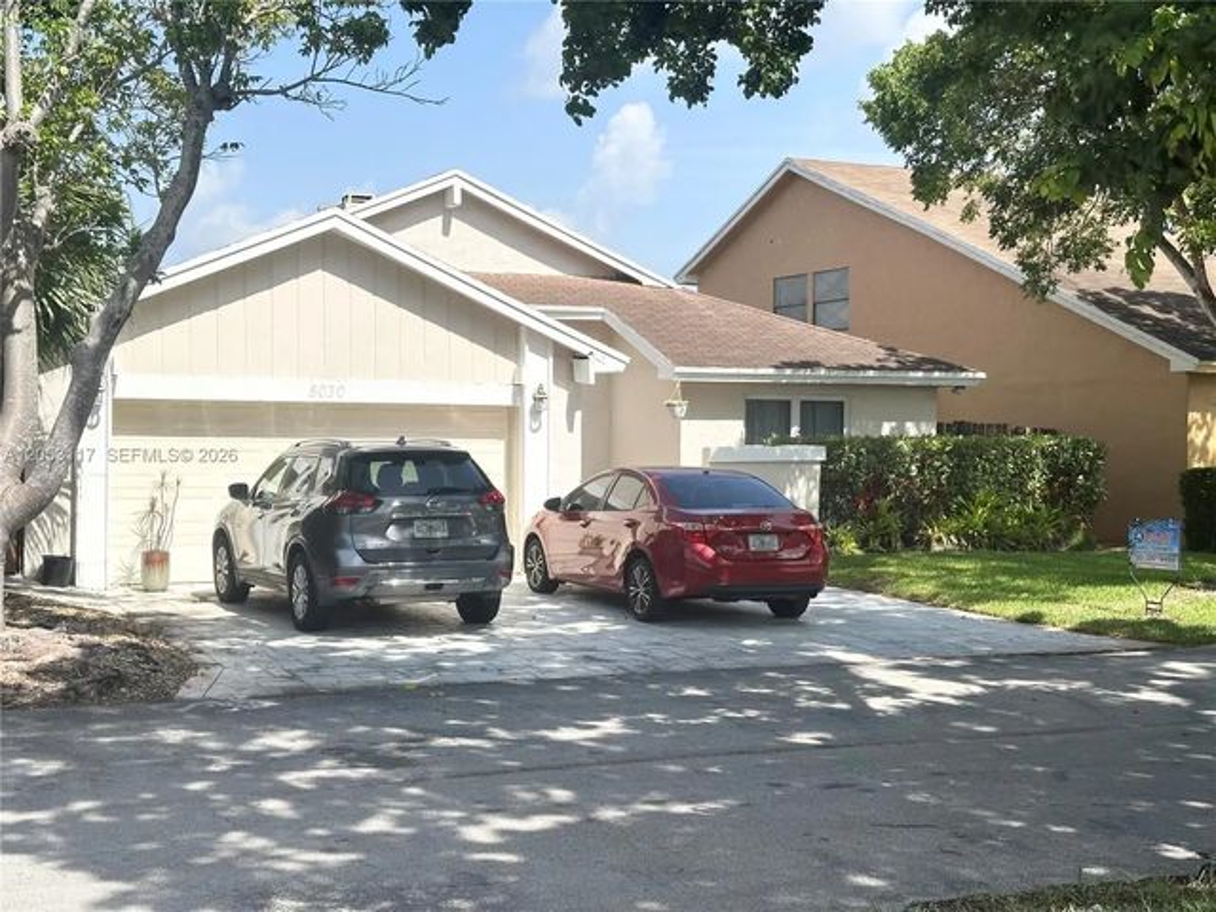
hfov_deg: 39.7
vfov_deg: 30.3
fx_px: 1686
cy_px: 456
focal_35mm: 48
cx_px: 608
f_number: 1.78
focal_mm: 6.86
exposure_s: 1/4566
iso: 64
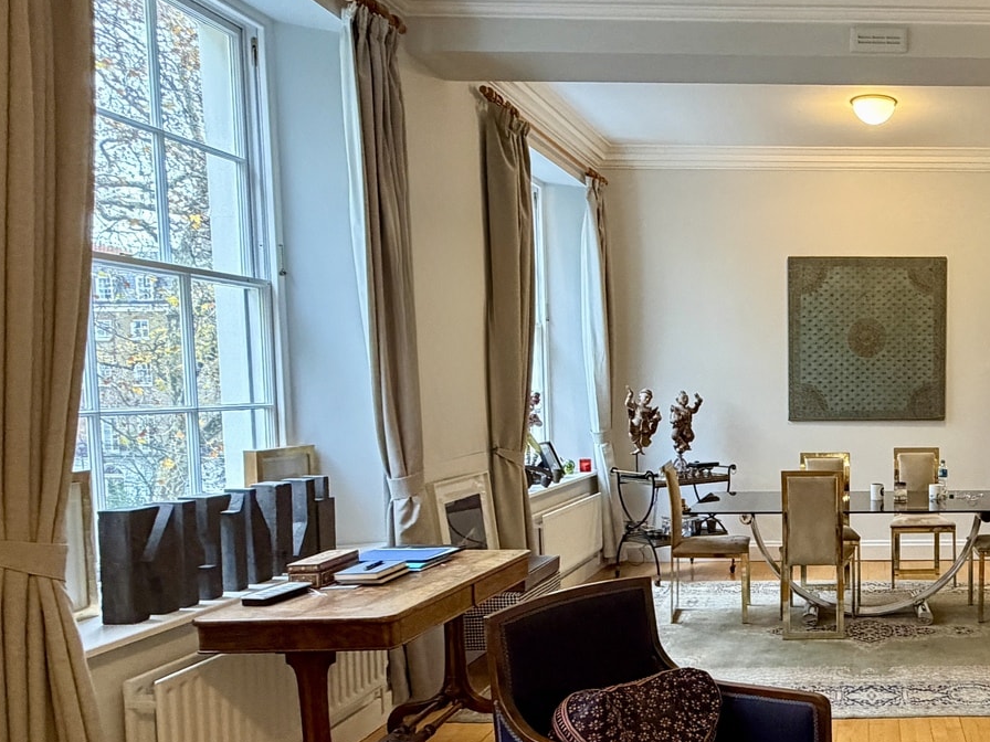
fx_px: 915
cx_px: 894
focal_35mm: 32
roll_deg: +0.5
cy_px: 448
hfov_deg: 50.3
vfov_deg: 43.9
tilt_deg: -4.3
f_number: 2.2
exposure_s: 1/50
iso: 400
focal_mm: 2.22
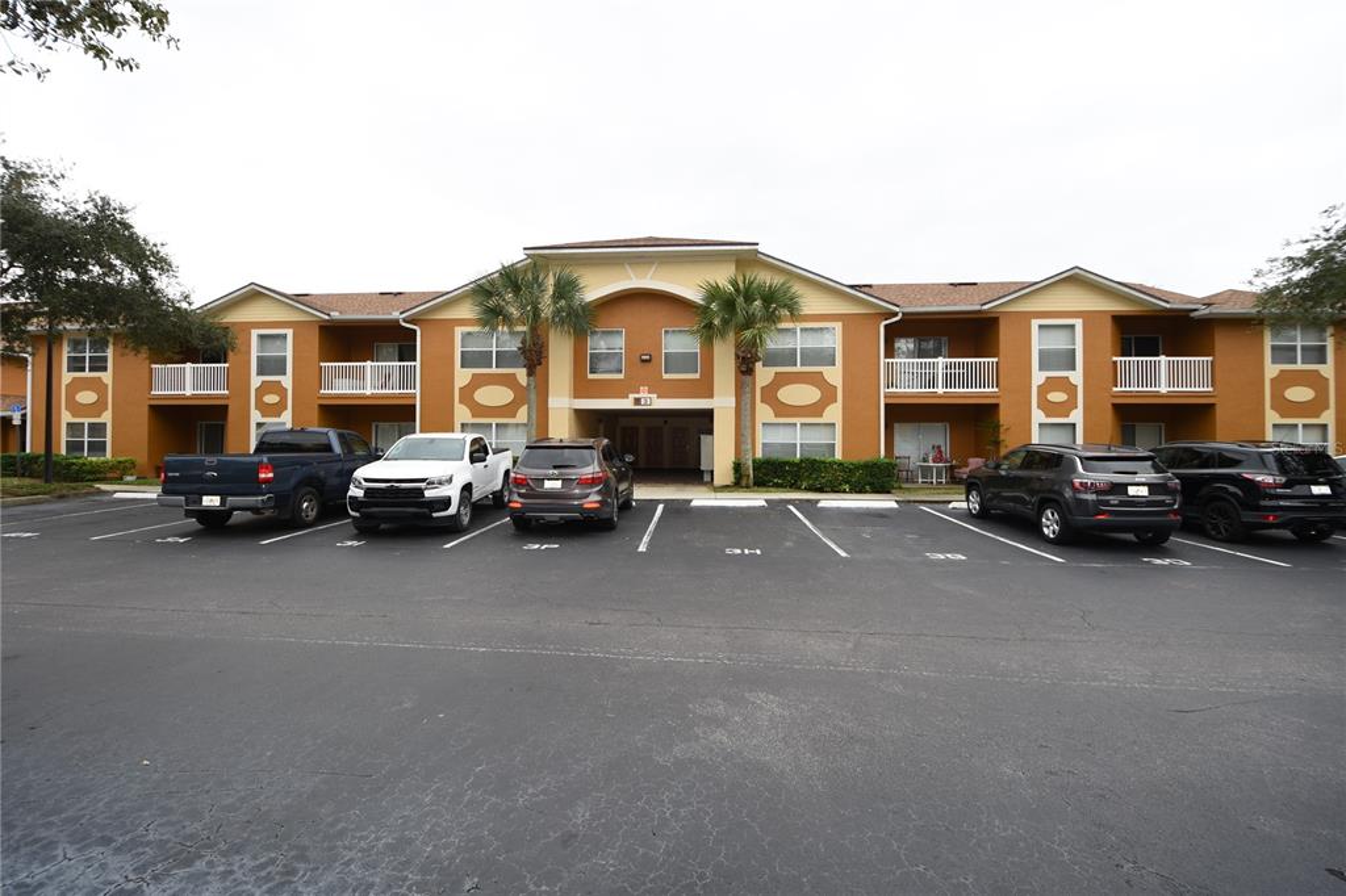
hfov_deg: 100.4
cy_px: 448
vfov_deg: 77.3
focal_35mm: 15
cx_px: 673
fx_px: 561
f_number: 4.5
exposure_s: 1/80
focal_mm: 10
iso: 100
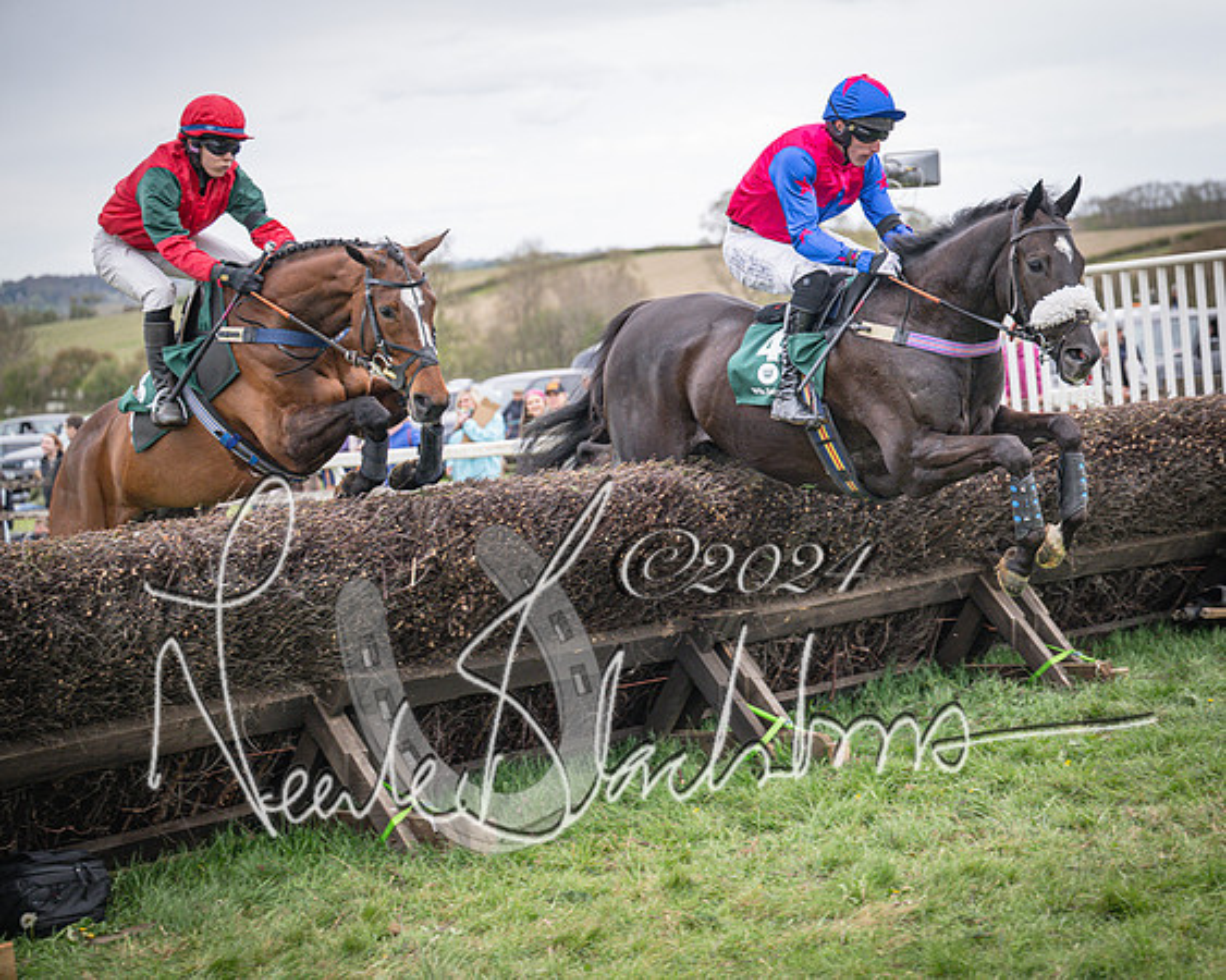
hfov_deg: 24.2
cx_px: 736
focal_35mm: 79
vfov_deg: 19.4
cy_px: 490
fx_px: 2859
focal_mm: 70
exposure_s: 1/1600
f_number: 2.8
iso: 800
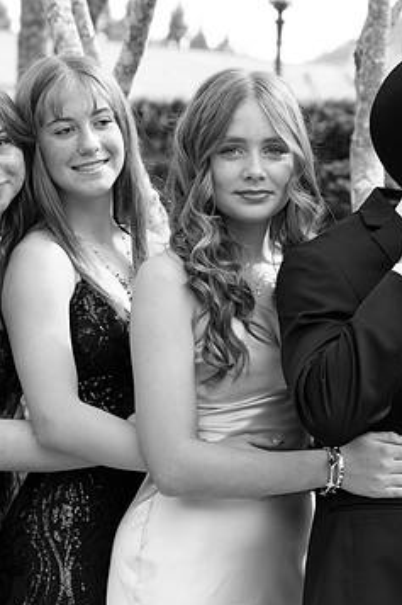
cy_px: 286
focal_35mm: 150
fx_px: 2515
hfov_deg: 9.1
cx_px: 275
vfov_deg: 13.7
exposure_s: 1/800
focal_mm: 92
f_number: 6.3
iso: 1250
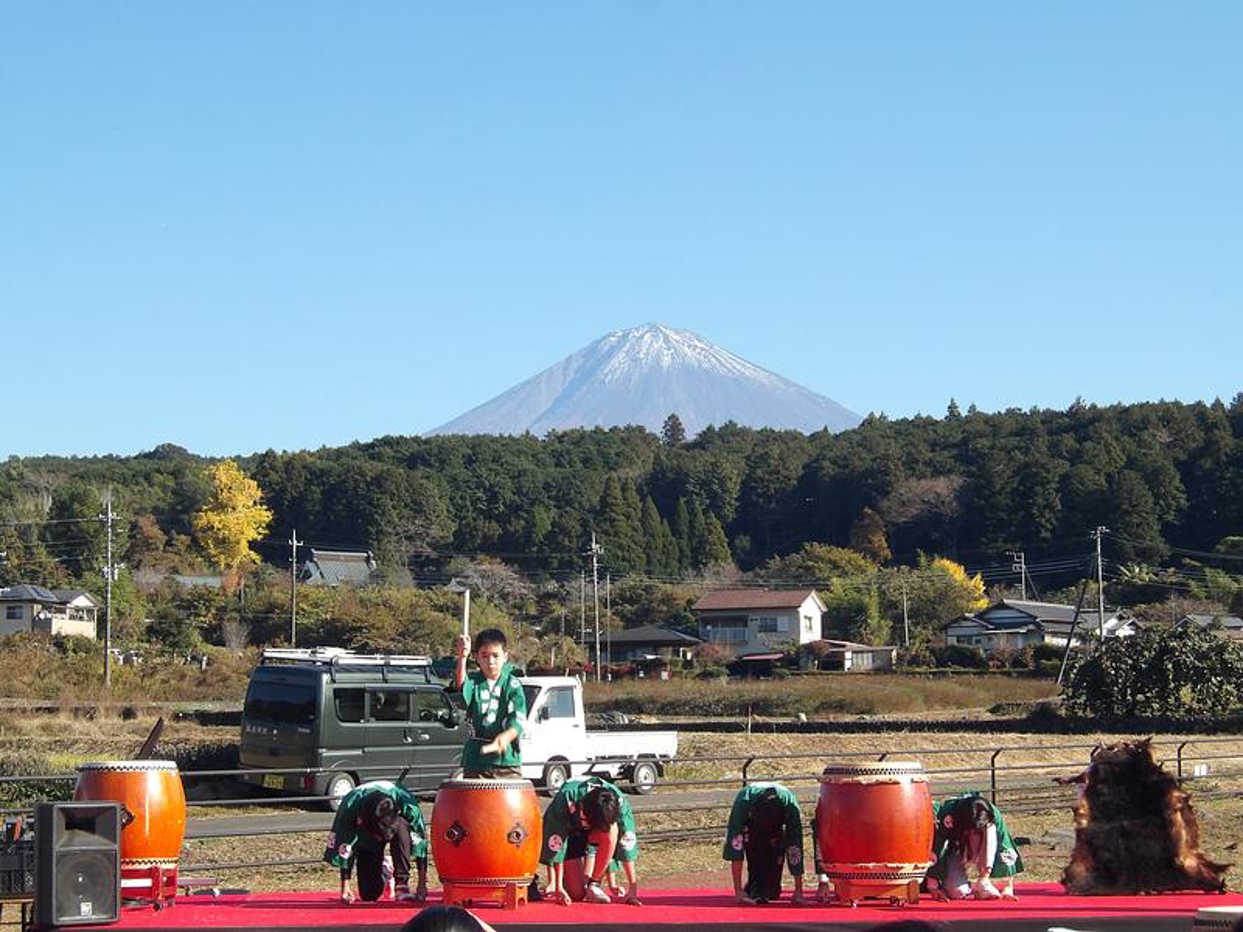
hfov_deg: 27.8
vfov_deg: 21.0
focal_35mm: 70
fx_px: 2514
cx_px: 622
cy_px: 466
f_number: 17.2
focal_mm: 12.5
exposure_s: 1/60
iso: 265
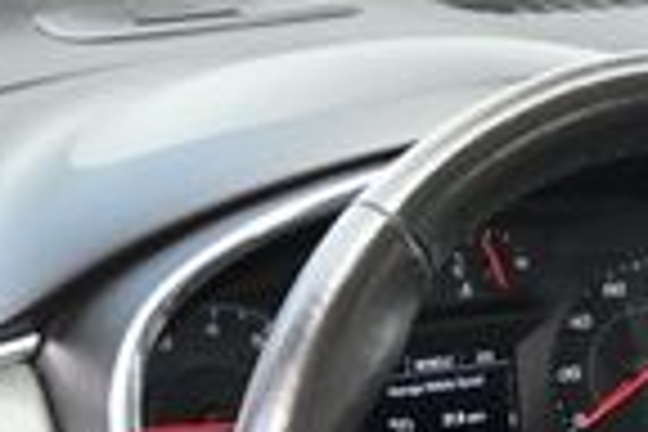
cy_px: 846
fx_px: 2342
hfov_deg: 14.9
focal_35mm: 130
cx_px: 904
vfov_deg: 9.8
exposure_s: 1/160
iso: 400
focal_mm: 19.5
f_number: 3.8
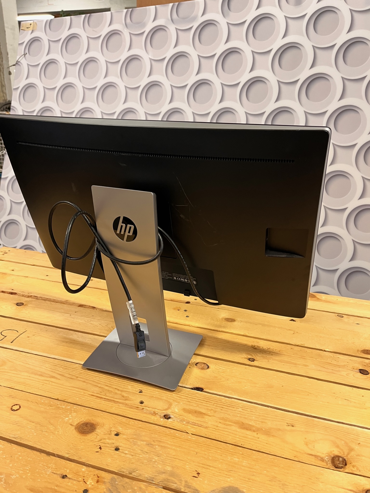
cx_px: 185
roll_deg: -1.3
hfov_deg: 53.0
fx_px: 371
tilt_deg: -20.9
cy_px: 246
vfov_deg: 67.3
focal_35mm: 26
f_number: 1.6
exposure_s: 1/50
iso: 125
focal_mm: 5.1
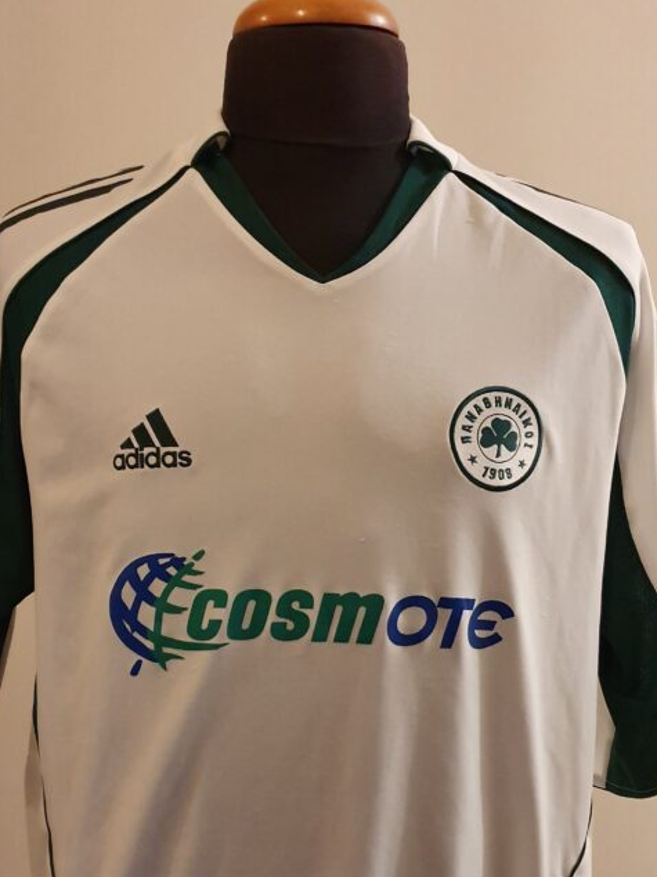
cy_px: 524
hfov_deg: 34.3
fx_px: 1064
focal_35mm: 42
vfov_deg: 44.6
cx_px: 275
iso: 640
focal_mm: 4.32
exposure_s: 1/50
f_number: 1.5
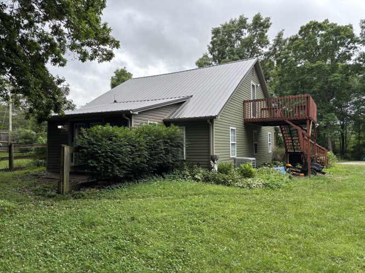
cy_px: 136
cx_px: 182
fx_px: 274
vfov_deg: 53.0
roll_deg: +0.5
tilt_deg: +1.8
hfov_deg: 67.3
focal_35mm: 26
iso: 50
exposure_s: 1/865
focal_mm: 5.96
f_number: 1.6
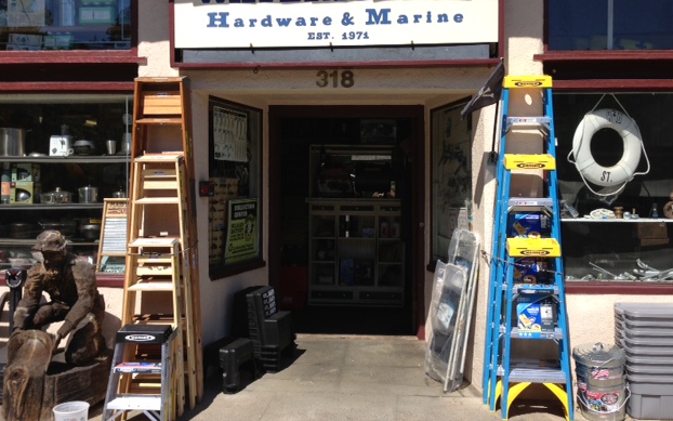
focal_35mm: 36
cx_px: 341
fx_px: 660
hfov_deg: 54.0
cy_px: 186
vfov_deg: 35.3
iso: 50
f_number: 2.4
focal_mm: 4.13
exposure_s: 1/1506
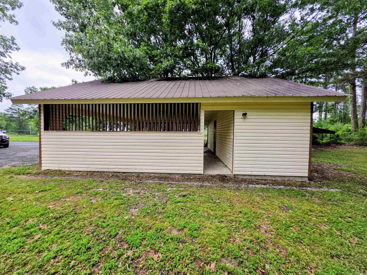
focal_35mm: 13
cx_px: 184
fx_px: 138
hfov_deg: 106.2
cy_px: 138
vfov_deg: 89.9
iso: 80
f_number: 1.9
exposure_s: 1/359
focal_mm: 2.2
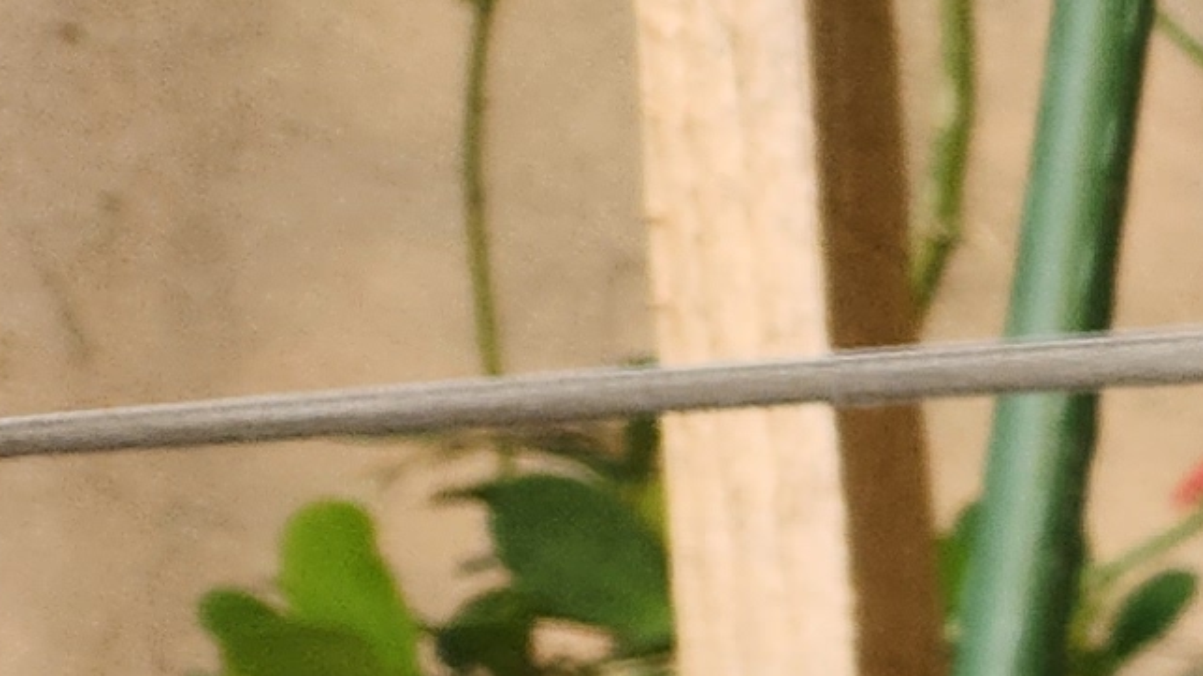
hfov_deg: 10.0
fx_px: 4974
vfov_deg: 7.0
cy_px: 2022
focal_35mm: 156
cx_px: 3714
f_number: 1.8
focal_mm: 5.4
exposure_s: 1/180
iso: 80
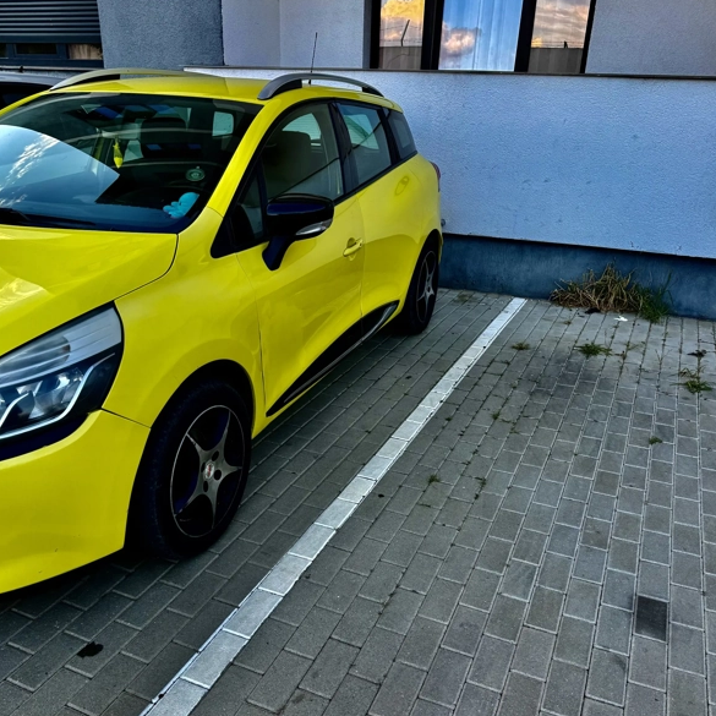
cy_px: 437
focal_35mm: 29
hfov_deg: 55.6
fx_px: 679
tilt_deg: -26.1
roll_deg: -2.5
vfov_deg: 55.1
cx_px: 360
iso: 80
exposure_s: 1/305
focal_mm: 6.76
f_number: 1.78
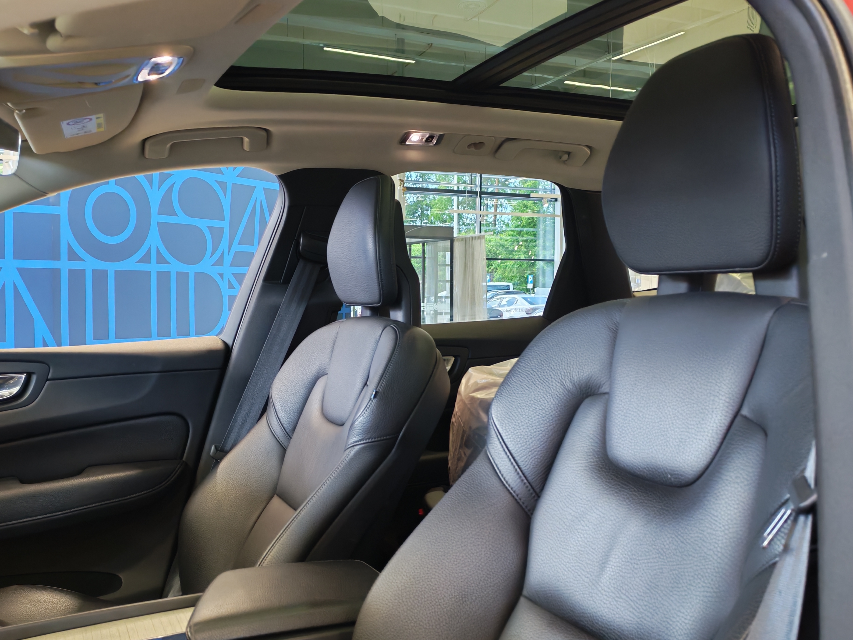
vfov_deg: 38.7
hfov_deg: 50.1
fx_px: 912
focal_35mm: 37
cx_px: 390
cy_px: 326
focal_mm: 6.12
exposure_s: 1/50
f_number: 1.9
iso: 1262
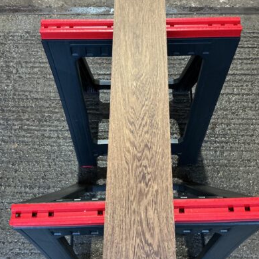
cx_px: 129
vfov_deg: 47.2
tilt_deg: -68.6
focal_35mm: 35
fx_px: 296
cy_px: 126
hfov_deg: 47.2
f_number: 1.8
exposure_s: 1/33
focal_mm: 3
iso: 200
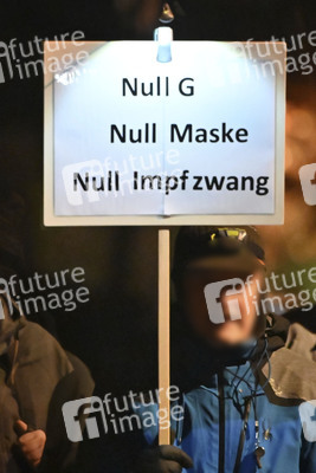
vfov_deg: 10.3
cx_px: 158
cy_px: 236
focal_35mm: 200
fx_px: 2631
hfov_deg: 6.9
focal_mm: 200
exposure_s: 1/320
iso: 20000
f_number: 2.8
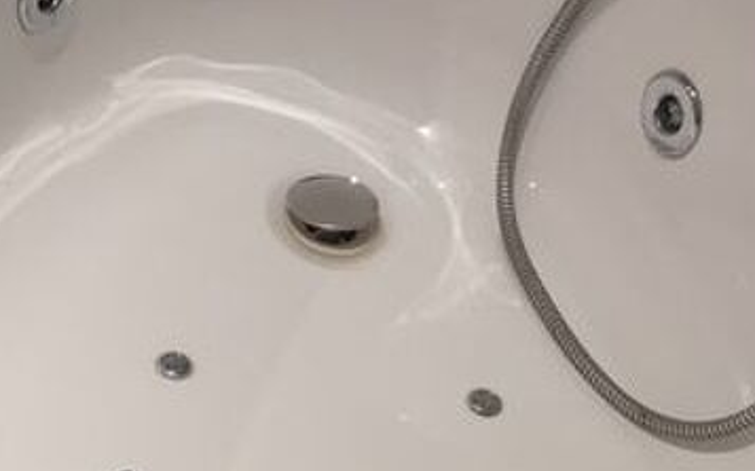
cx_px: 634
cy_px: 616
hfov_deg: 19.2
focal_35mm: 107
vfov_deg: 11.9
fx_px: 2201
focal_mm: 3.95
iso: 320
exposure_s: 1/33.3
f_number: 1.8
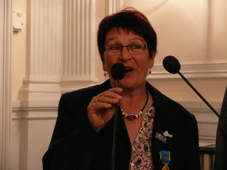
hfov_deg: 18.7
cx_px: 114
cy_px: 85
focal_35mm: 105
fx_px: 689
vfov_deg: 14.1
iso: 800
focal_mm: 22.2
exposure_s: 1/20
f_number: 3.2
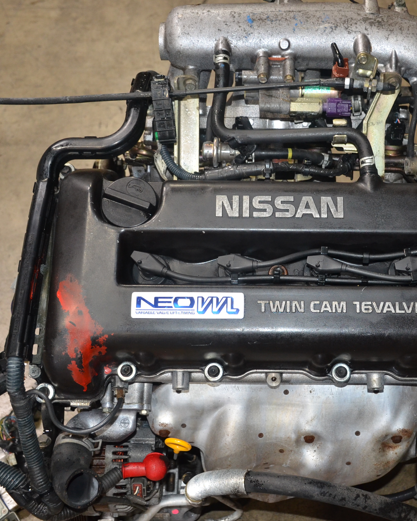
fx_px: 767
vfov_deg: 37.5
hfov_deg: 30.2
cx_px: 285
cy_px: 261
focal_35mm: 50
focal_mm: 23
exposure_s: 1/60
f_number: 3.8
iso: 800
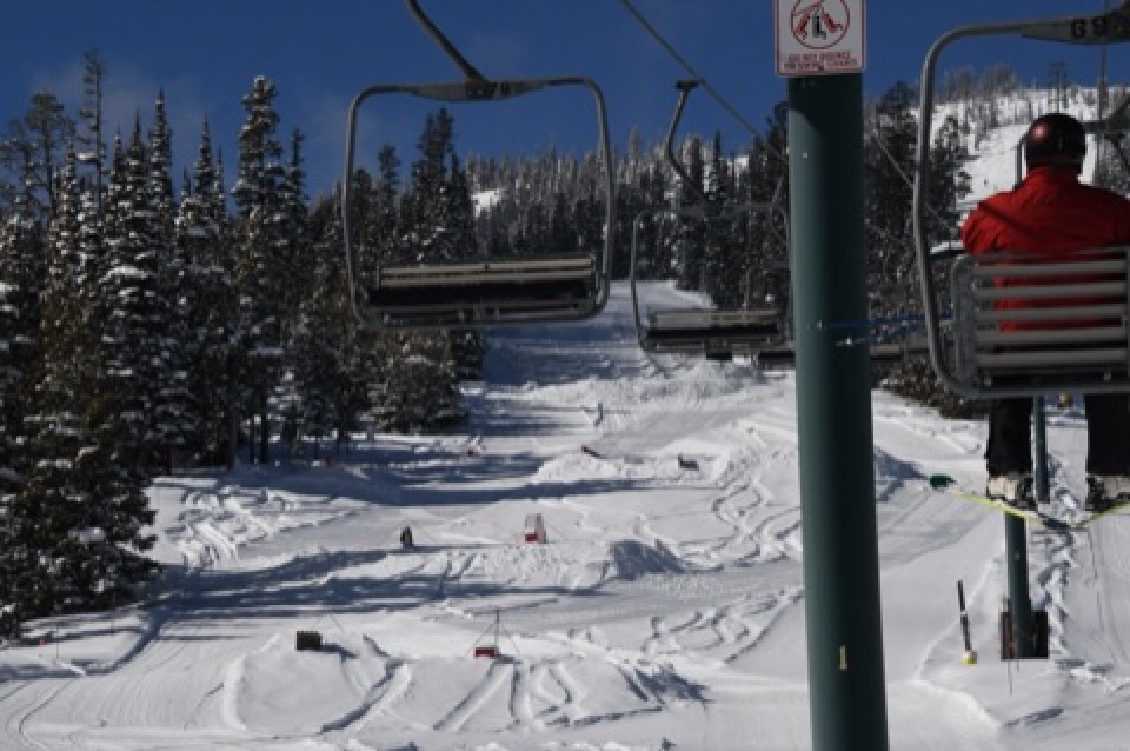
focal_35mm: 120
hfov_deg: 17.1
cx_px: 565
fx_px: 3763
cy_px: 376
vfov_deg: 11.4
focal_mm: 80
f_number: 14
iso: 400
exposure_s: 1/1250
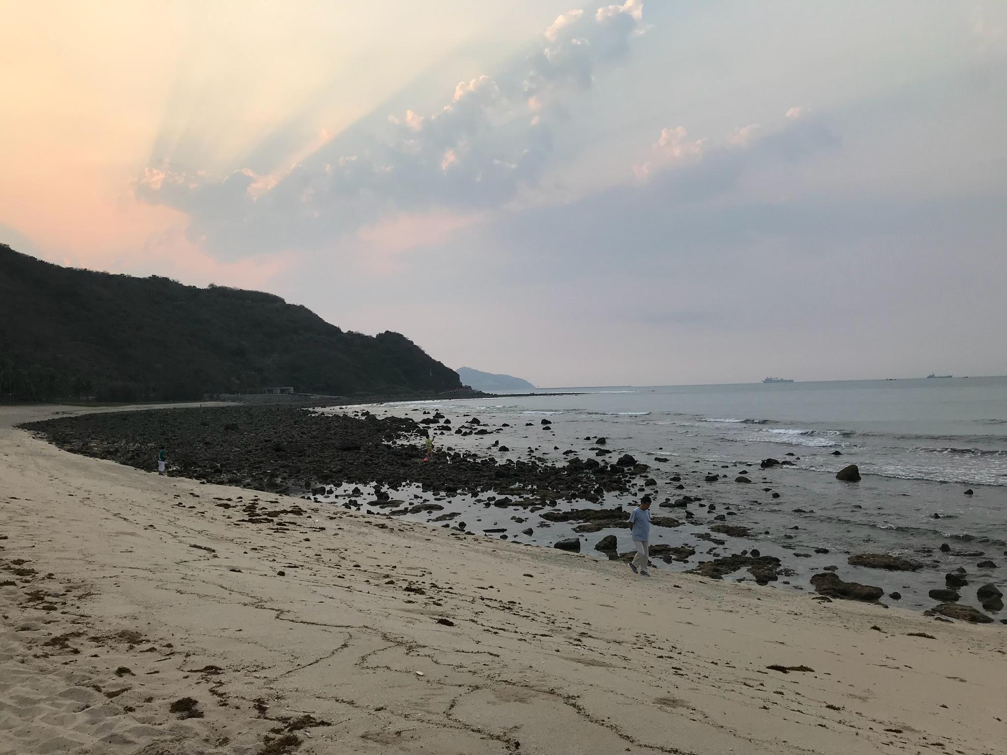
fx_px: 815
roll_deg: +1.0
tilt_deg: +1.2
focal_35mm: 28
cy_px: 378
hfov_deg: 63.4
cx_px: 504
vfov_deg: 49.7
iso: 20
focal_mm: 3.99
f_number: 1.8
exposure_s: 1/656
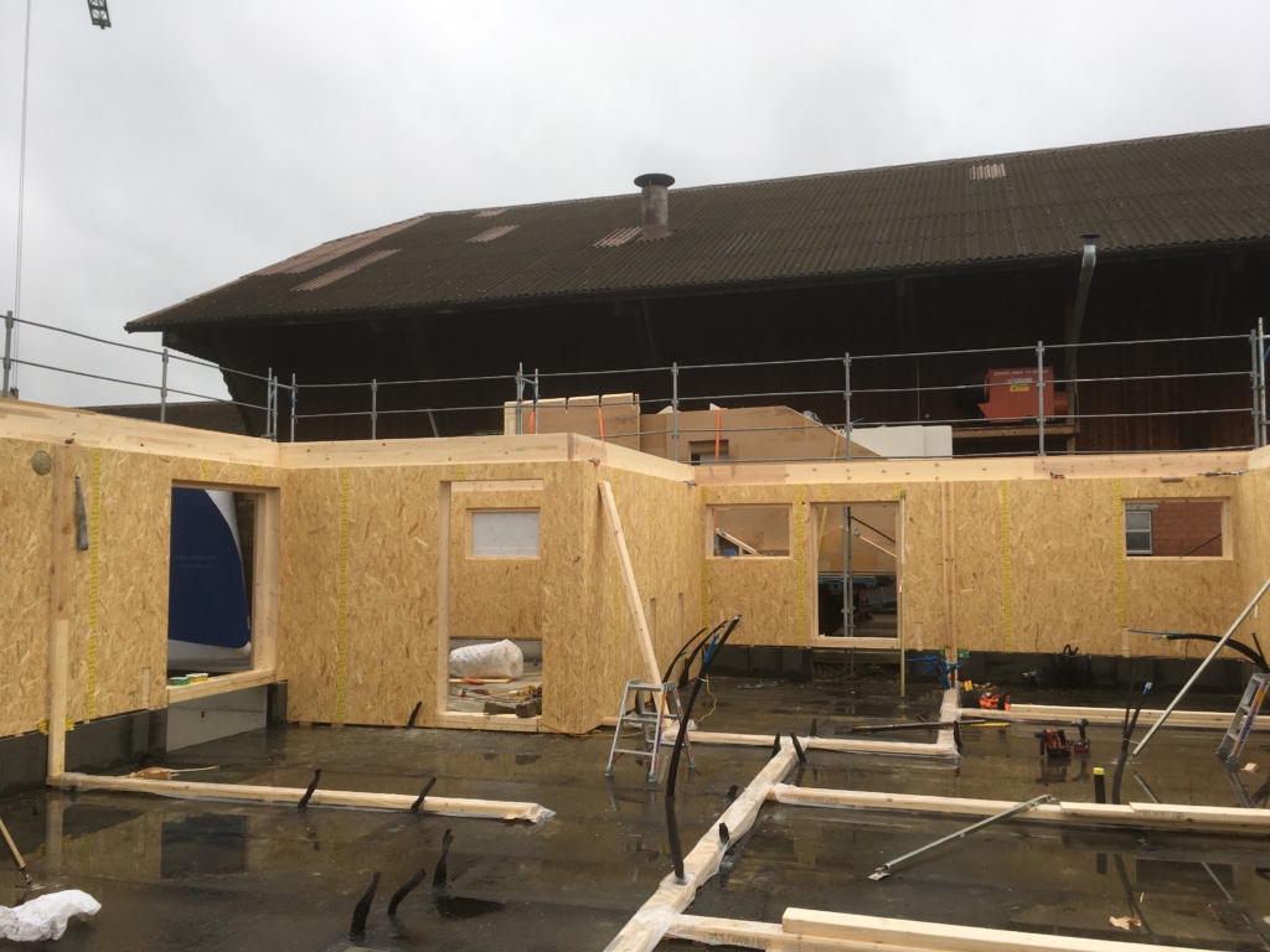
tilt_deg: +2.7
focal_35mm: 29
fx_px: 1064
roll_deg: -1.4
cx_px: 635
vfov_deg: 48.2
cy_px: 476
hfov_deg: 61.7
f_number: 2.2
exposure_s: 1/313
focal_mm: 4.15
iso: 25
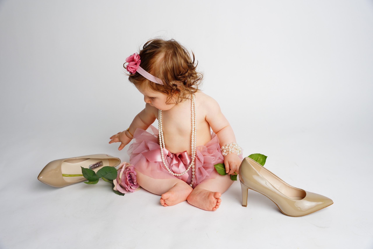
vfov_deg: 36.2
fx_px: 380
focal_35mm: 37
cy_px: 124
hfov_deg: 52.2
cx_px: 186
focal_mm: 36.7
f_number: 6.3
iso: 320
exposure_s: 1/200
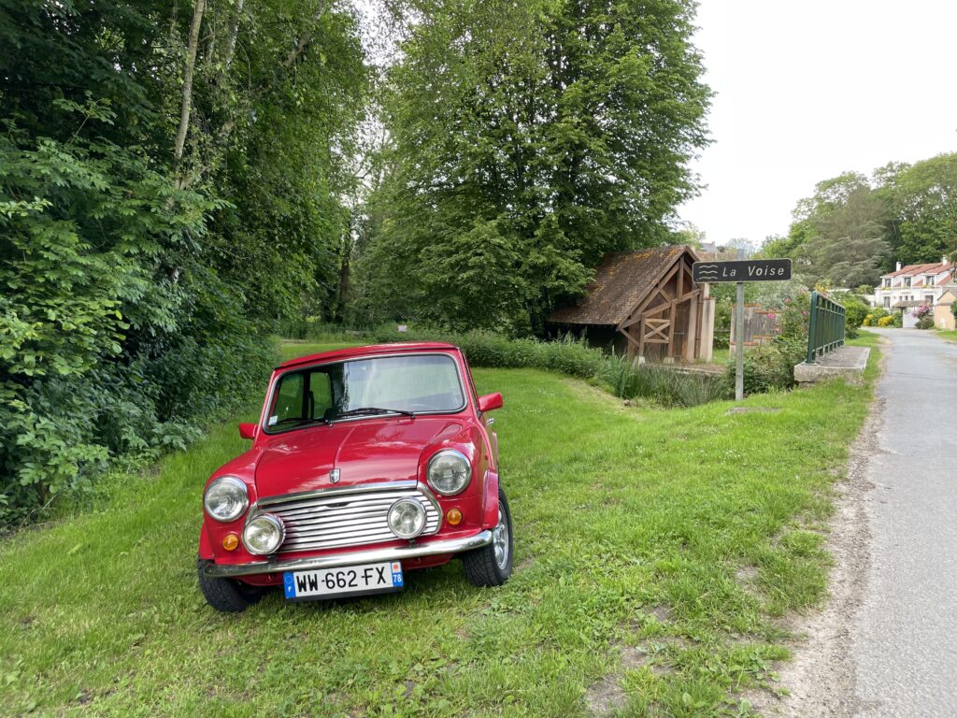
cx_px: 478
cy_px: 359
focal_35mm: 26
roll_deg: -1.6
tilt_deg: -1.6
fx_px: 719
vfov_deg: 53.1
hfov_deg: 67.3
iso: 32
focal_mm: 4.2
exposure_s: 1/139
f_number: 1.6
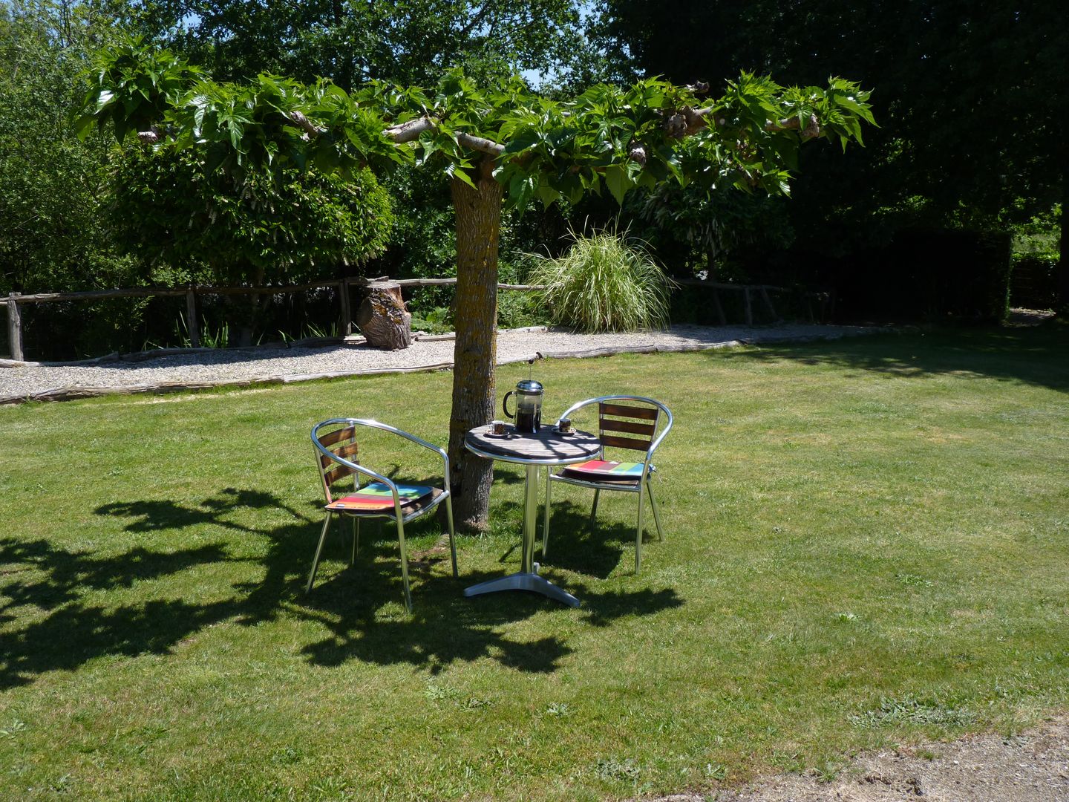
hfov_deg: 51.4
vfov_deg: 39.7
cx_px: 534
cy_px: 401
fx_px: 1112
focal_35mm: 36
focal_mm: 6.4
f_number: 3
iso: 80
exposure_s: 1/800
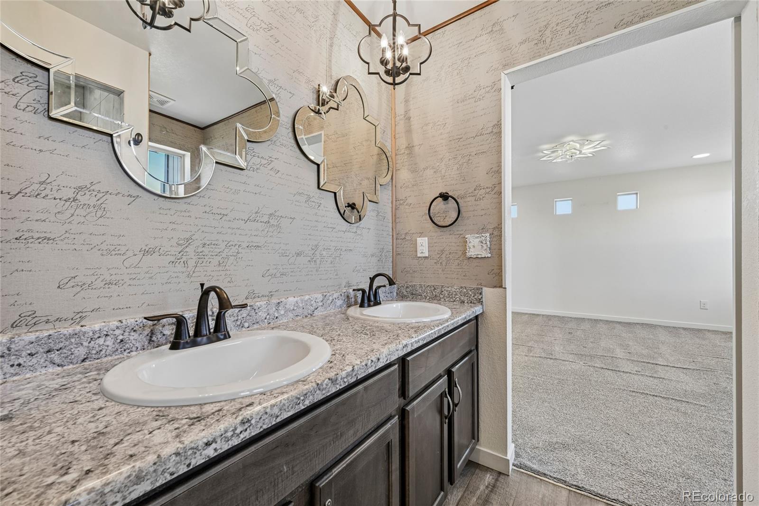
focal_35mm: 14
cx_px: 380
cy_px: 253
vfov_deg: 81.2
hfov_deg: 104.3
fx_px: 295
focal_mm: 14
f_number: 11
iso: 400
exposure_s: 1/8
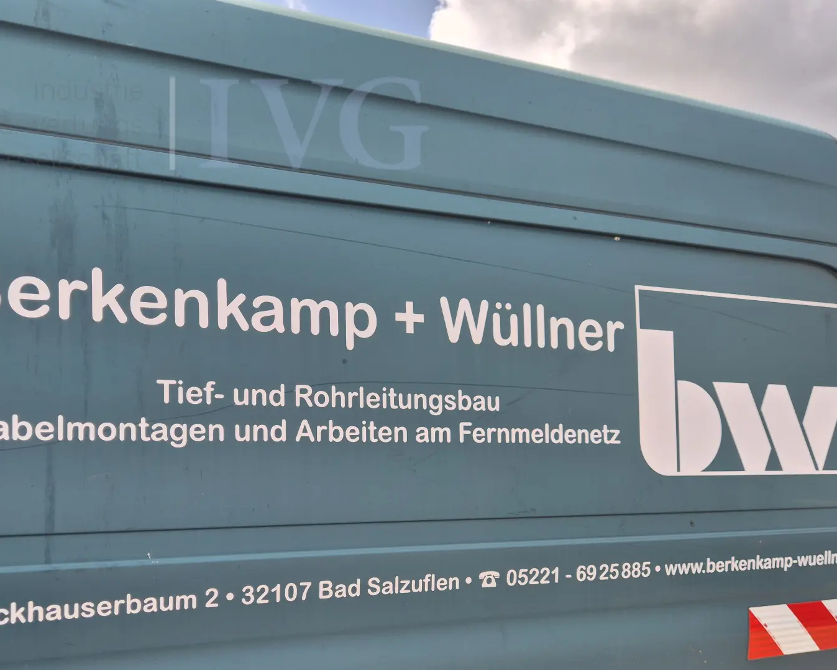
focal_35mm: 32
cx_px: 339
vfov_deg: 45.3
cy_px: 435
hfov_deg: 55.3
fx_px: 793
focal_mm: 5.4
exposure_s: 1/900
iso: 25
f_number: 1.8
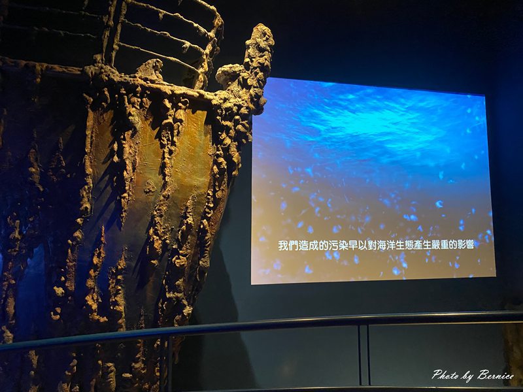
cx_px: 262
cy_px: 196
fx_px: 393
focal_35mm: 26
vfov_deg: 53.1
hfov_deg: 67.3
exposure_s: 1/30
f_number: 1.8
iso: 640
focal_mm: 4.25
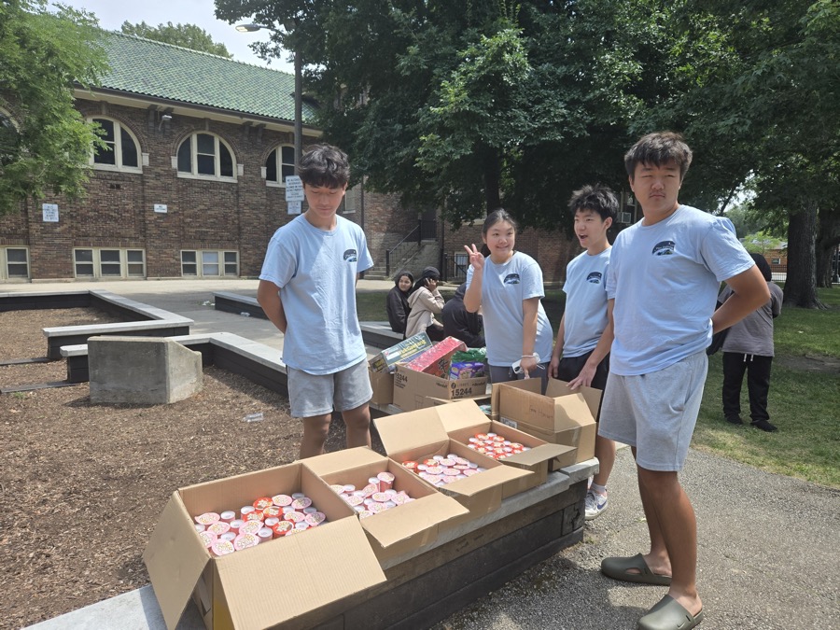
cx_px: 420
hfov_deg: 73.9
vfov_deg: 58.9
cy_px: 315
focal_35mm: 23
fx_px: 558
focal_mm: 5.4
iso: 64
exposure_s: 1/2921
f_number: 1.8
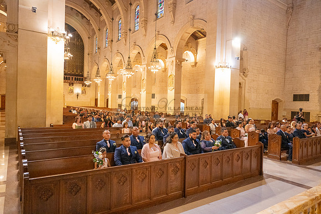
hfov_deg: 73.7
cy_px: 107
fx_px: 214
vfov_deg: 53.2
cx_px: 160
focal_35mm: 24
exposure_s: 1/200
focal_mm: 24
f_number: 2.8
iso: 2000
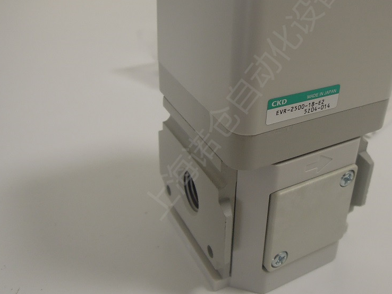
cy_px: 93
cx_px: 261
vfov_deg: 36.4
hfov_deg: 47.1
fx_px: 442
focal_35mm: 39
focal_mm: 4.3
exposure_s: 1/30
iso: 180
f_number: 2.8
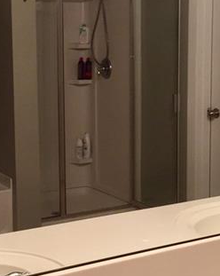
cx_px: 51
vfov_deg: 27.2
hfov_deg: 21.6
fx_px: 571
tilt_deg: -6.0
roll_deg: +0.5
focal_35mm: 70
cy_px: 124
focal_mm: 4.15
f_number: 2.2
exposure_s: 1/30
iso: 100
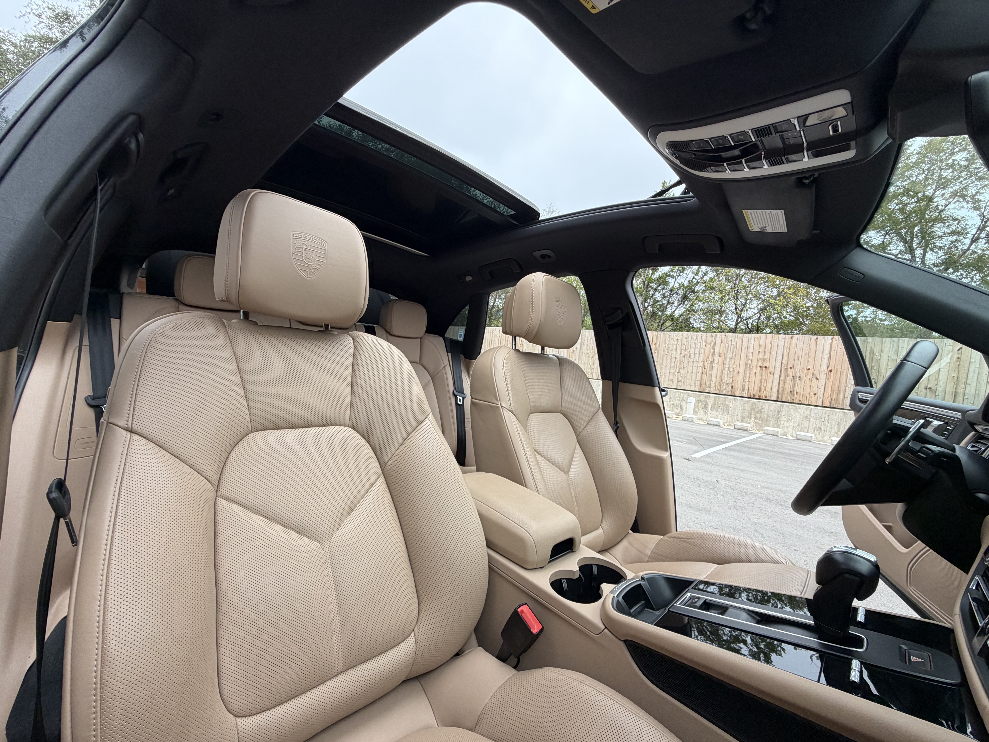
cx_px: 494
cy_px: 371
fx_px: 400
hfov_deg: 102.1
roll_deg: -5.5
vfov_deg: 85.7
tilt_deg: -3.3
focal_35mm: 14
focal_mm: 2.22
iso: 50
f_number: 2.2
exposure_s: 1/166
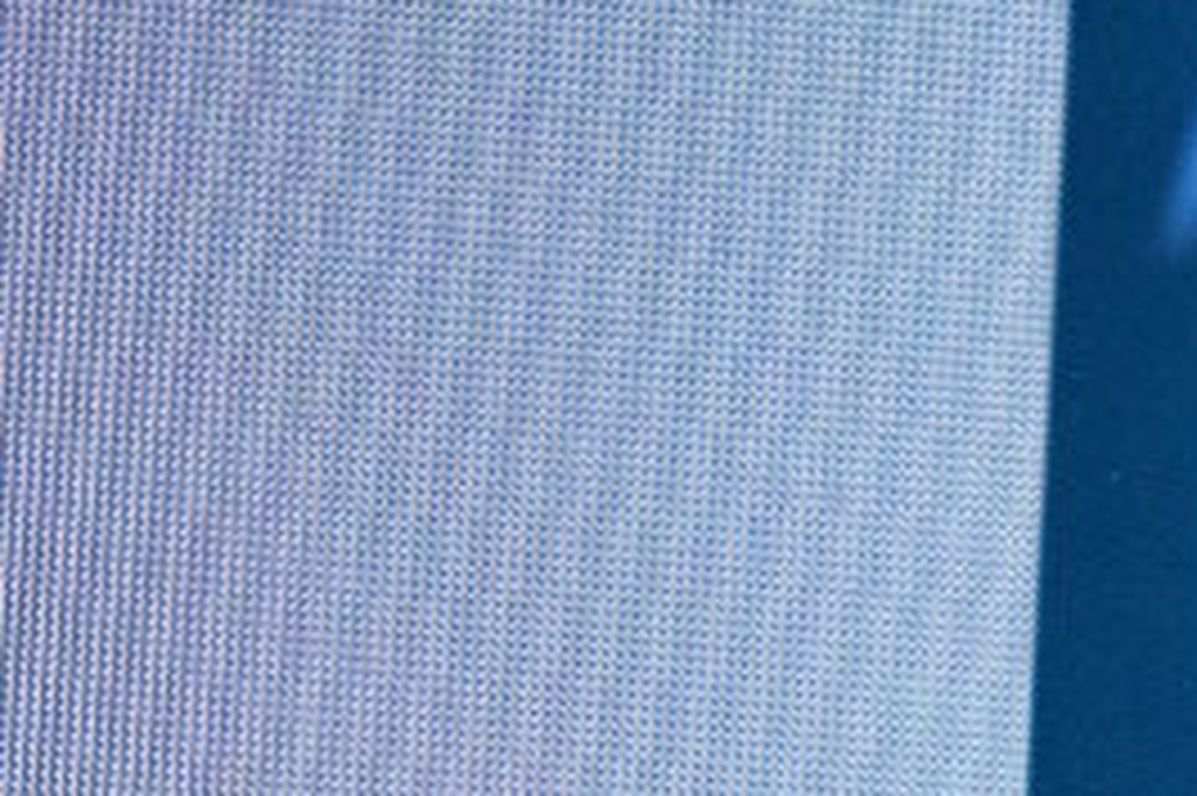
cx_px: 1760
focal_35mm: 1153
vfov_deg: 1.2
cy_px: 1304
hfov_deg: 1.8
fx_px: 38312
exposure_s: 1/500
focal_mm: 200
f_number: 2.8
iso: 1250
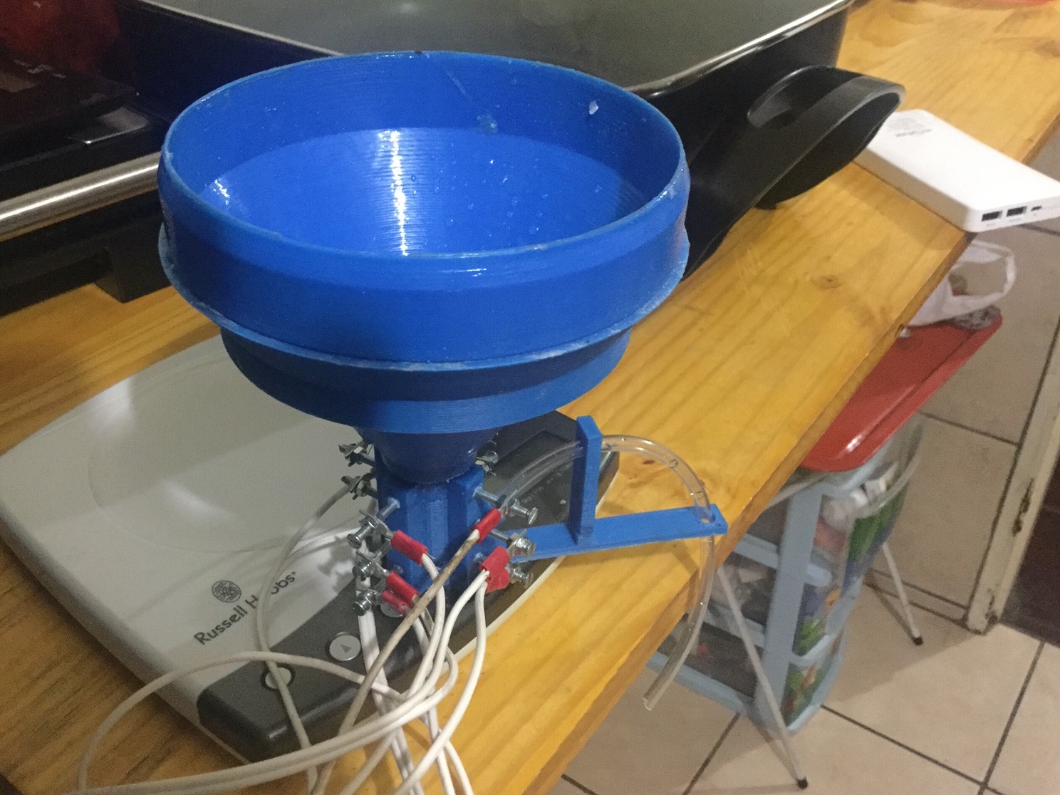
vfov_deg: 41.8
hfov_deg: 53.9
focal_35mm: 34
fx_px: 1041
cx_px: 489
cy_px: 369
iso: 500
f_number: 2.4
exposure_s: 1/17
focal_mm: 3.3
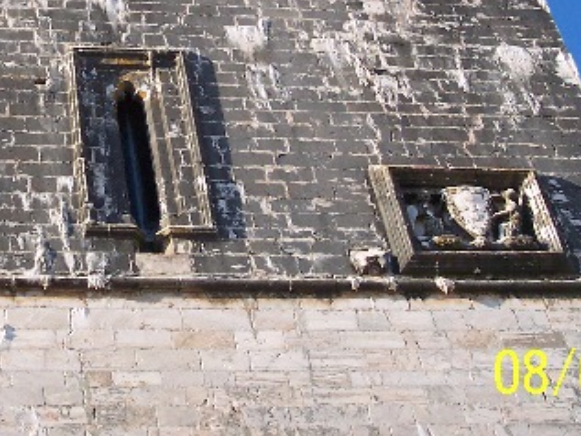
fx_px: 1612
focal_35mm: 96
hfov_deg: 20.2
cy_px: -40
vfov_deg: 15.0
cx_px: 117
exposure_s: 1/350
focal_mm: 8
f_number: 4.8
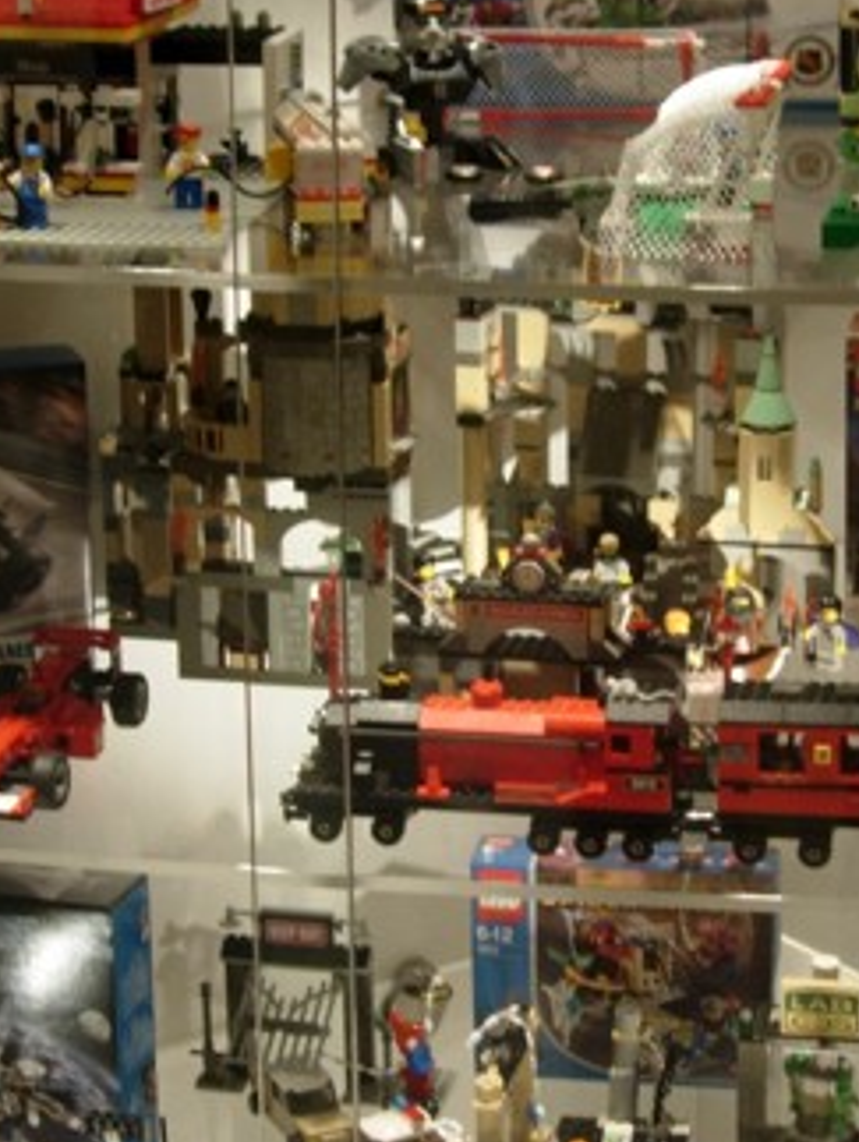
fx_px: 3104
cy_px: 608
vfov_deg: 20.8
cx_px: 541
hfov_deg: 15.7
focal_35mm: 94
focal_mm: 7.8
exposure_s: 1/40.3
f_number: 2.8
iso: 64
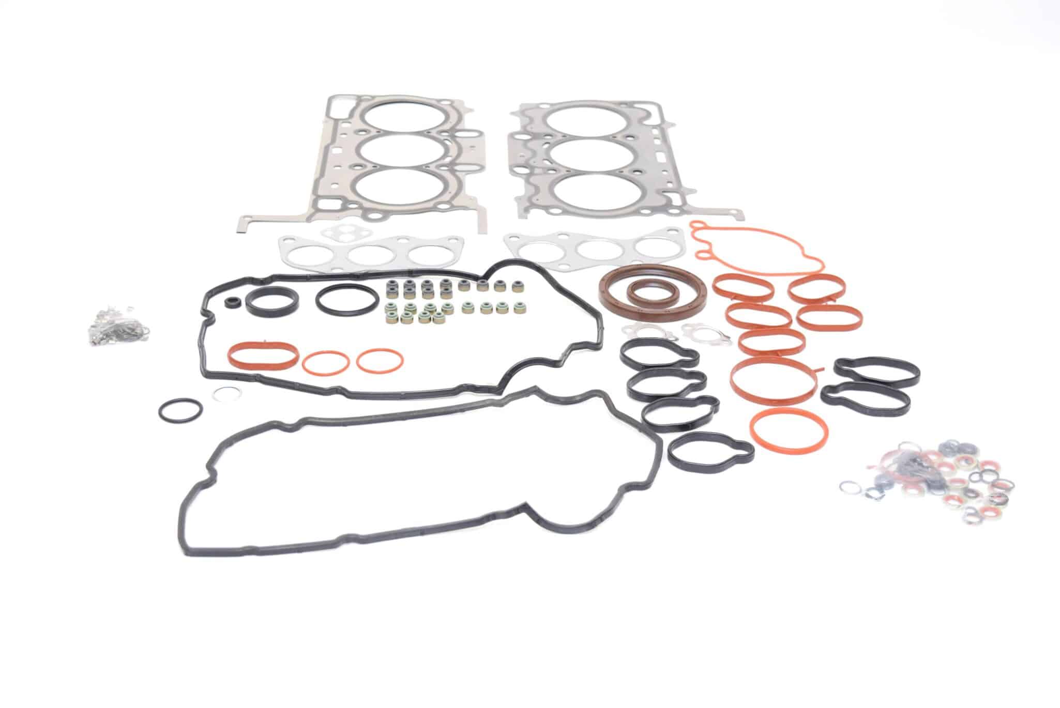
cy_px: 354
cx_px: 530
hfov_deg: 35.0
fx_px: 1679
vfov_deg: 23.8
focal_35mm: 57
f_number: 5.6
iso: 400
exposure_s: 1/125
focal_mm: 38
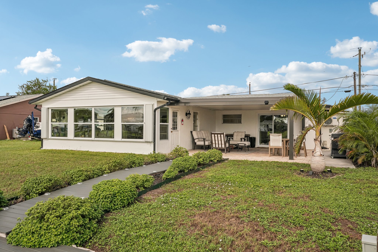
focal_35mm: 28
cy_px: 126
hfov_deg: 65.5
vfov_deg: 46.4
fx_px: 294
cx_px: 189
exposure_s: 1/1000
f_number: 8
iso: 400
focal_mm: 28
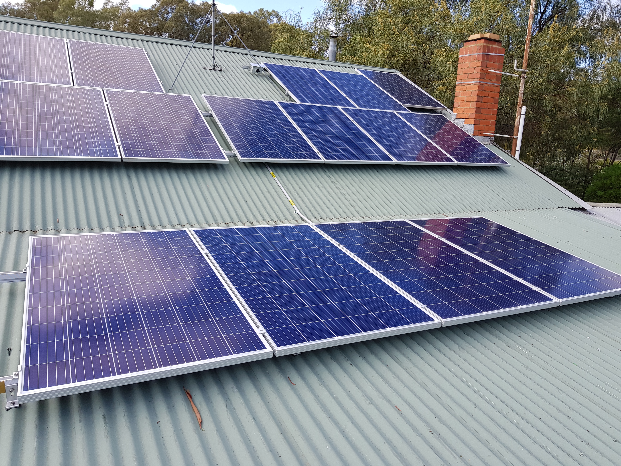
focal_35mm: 26
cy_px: 233
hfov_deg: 67.3
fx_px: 466
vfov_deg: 53.1
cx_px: 310
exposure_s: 1/802
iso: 40
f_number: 1.7
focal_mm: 4.2
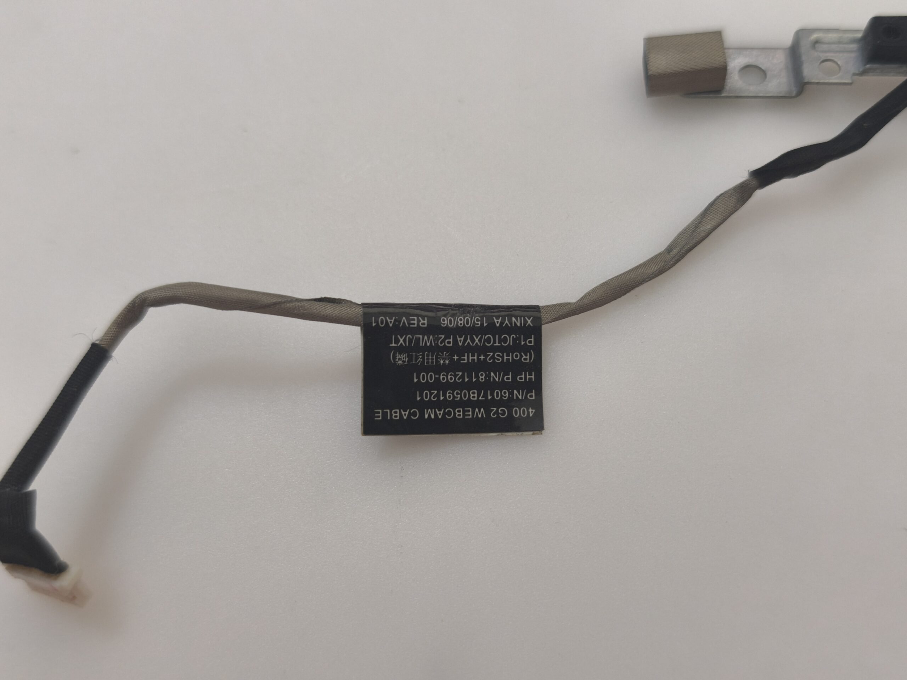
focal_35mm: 35
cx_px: 454
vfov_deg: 40.7
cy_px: 340
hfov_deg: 52.6
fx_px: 917
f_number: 1.6
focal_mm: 6.57
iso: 400
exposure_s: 1/50
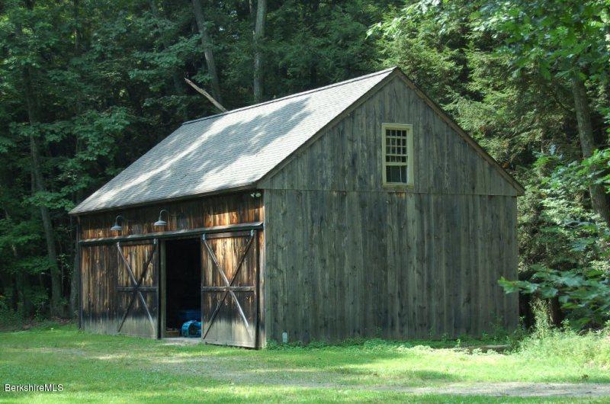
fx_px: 1167
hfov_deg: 29.3
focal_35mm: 69
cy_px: 202
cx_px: 305
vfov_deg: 19.6
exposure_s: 1/125
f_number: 5.6
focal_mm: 46
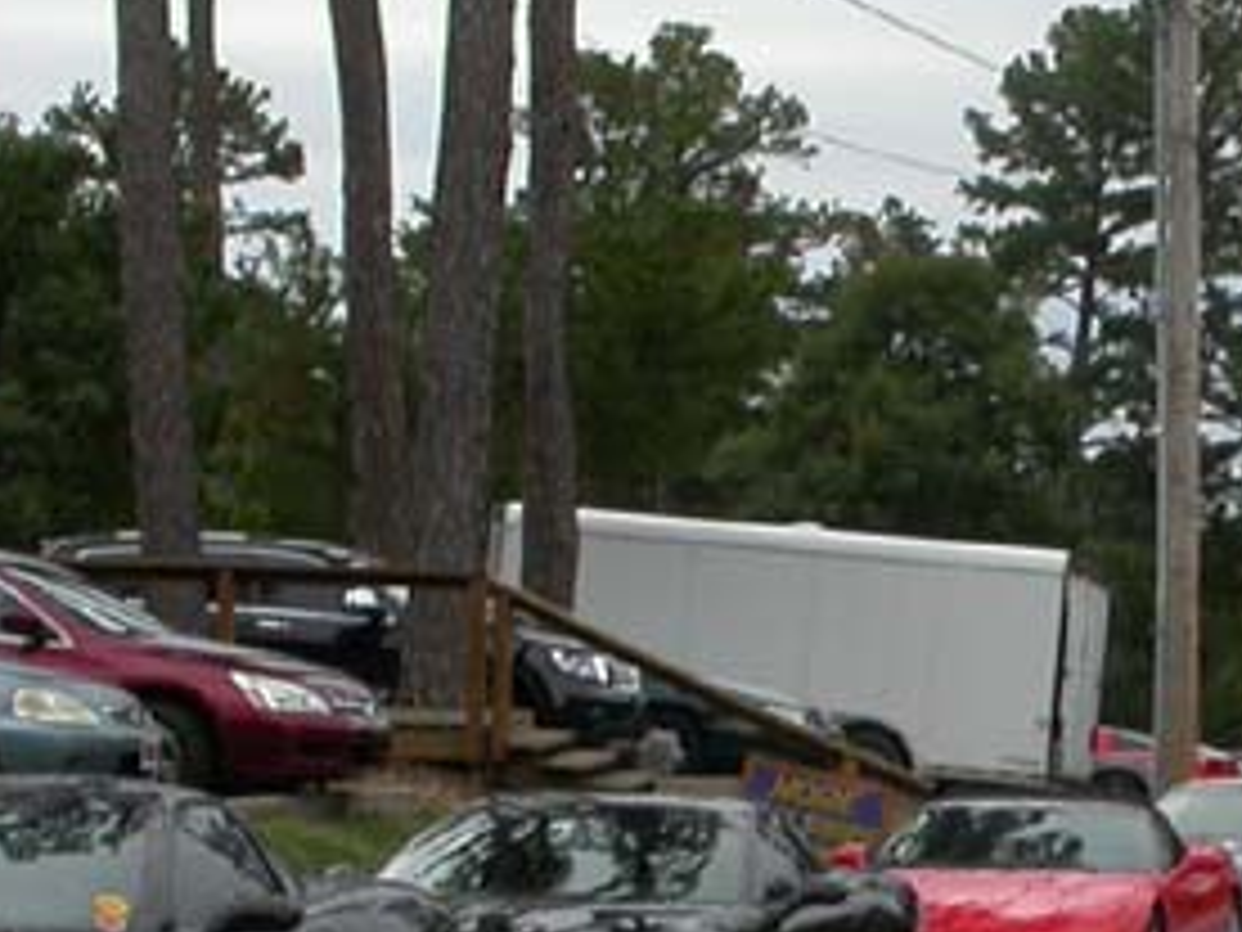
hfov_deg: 13.8
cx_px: 1170
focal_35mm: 141
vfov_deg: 10.5
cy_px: 833
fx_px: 5059
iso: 100
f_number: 6
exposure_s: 1/197
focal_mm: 7.85
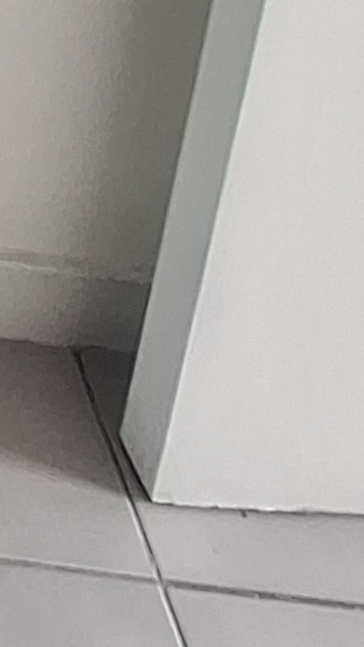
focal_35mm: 74
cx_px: -643
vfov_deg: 15.1
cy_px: -916
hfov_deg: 11.6
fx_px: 1269
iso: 160
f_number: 2.2
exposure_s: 1/40
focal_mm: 1.74
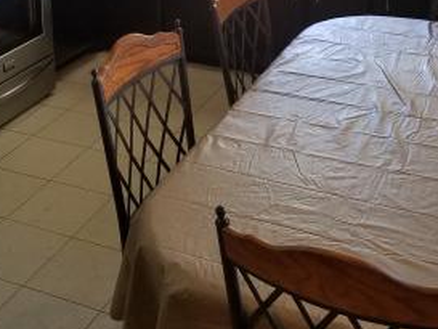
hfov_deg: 31.6
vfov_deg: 22.9
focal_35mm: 61
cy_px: -18
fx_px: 772
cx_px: 181
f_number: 1.7
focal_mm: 4.2
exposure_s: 1/40
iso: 160
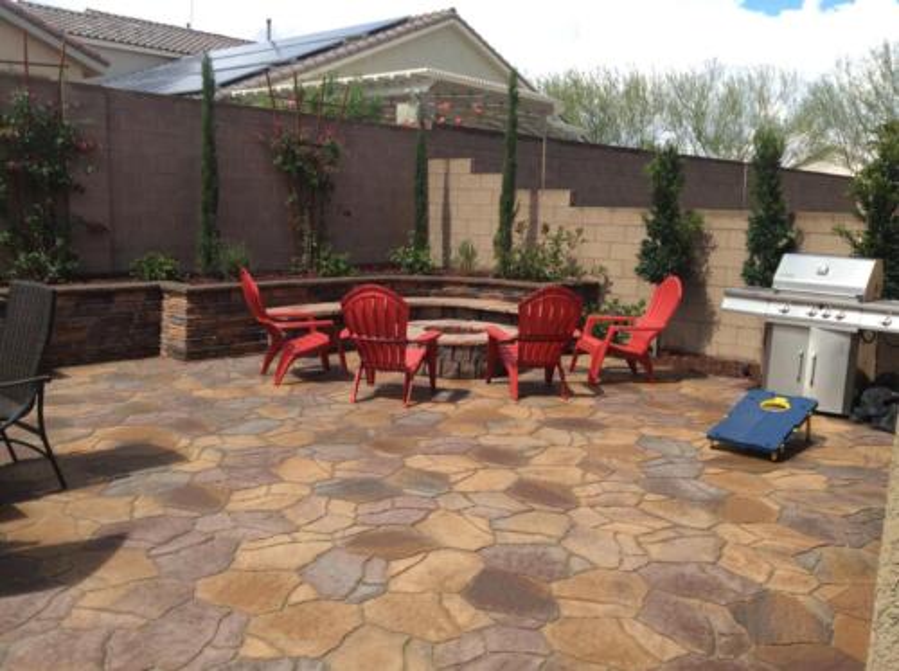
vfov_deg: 44.0
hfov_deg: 56.9
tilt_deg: -10.5
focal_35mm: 32
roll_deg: -2.3
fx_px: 829
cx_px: 450
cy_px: 336
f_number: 2.4
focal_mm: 3.3
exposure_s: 1/1059
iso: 32
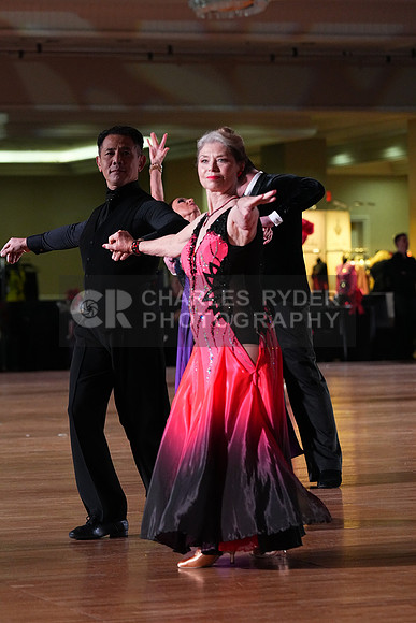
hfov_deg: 9.6
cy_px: 312
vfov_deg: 14.3
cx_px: 208
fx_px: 2477
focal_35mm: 143
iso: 6400
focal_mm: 143
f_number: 5
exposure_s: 1/400
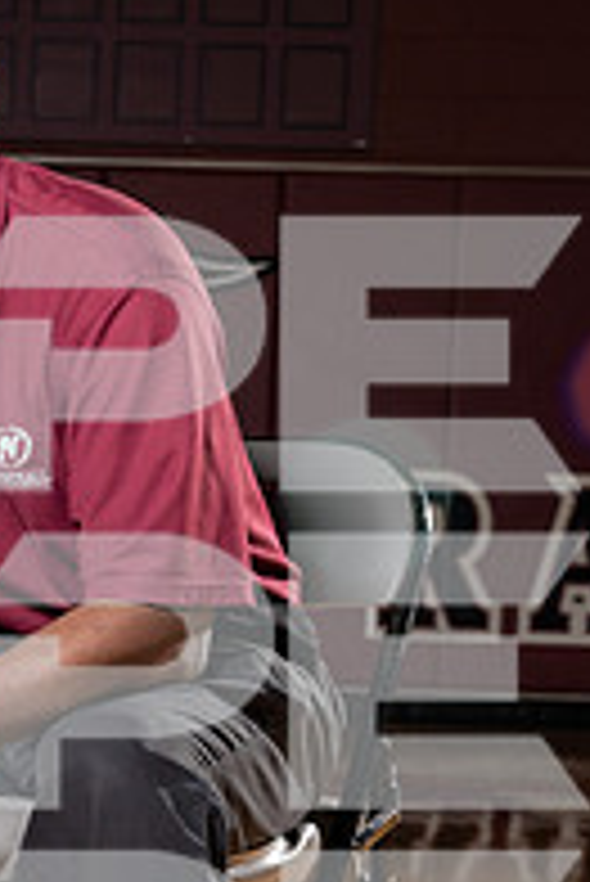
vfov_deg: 15.6
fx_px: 3214
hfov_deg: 10.4
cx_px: -77
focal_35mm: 131
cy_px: 675
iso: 500
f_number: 8
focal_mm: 57
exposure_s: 1/250
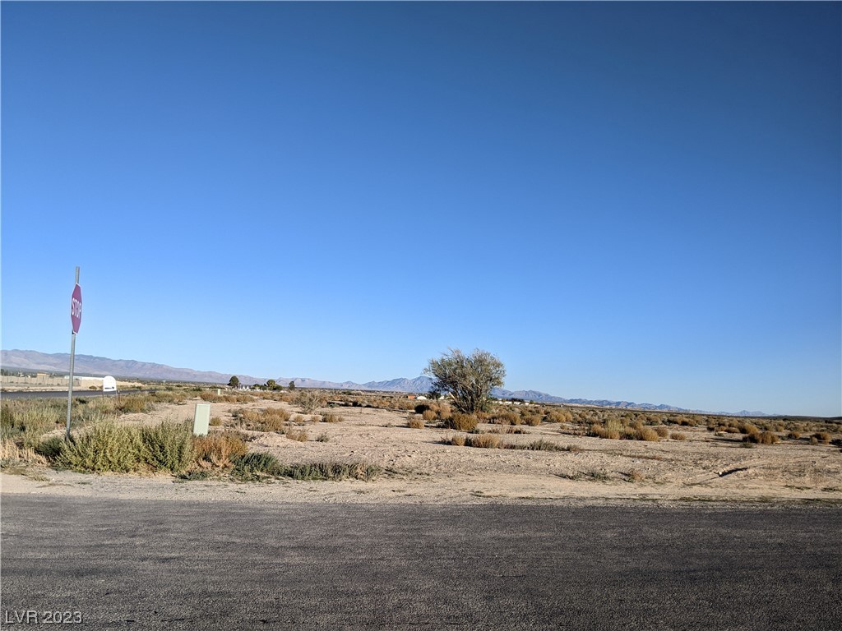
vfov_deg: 51.4
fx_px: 657
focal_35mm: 27
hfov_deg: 65.3
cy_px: 316
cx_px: 421
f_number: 1.8
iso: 68
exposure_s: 1/2933
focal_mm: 4.44
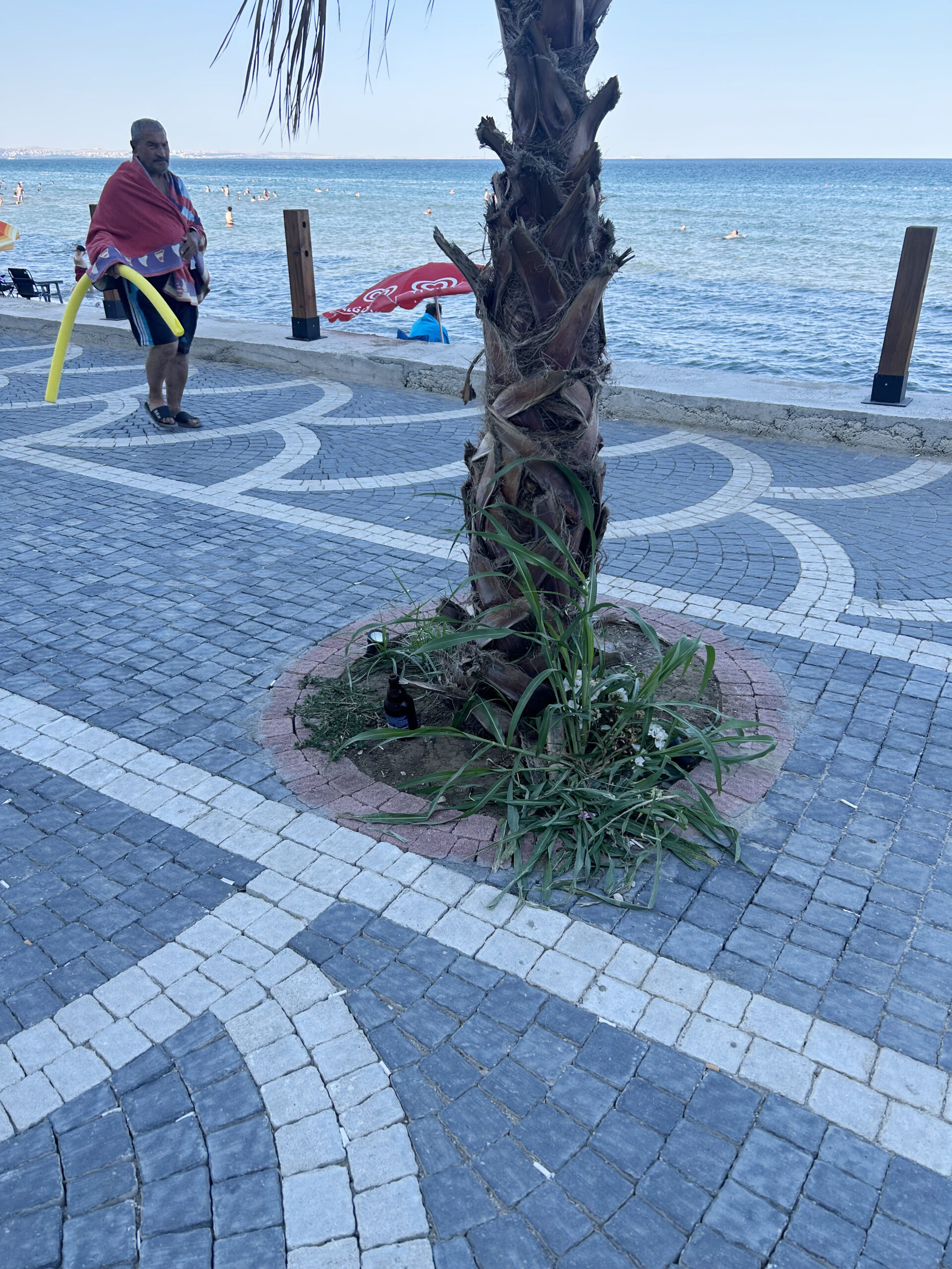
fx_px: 953
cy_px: 634
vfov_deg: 67.3
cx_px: 476
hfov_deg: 53.1
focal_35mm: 26
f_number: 1.5
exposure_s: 1/1000
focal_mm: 5.7
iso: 50
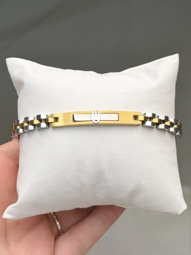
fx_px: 353
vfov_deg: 39.7
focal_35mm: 48
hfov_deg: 30.3
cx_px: 96
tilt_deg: -74.8
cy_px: 128
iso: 80
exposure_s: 1/987
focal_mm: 6.76
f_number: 1.78
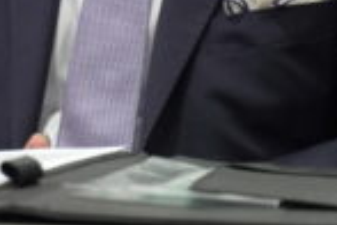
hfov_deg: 5.3
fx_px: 3660
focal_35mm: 391
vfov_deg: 3.5
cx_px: 96
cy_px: -121
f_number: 2.8
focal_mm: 75
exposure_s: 1/100
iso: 1250
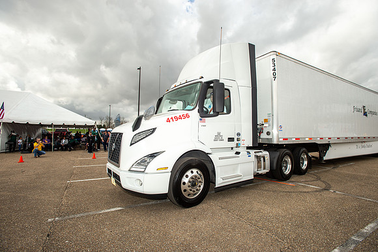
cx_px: 189
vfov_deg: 70.4
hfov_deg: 93.3
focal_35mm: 17
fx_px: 178
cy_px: 126
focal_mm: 17
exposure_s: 1/250
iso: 50
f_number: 7.1
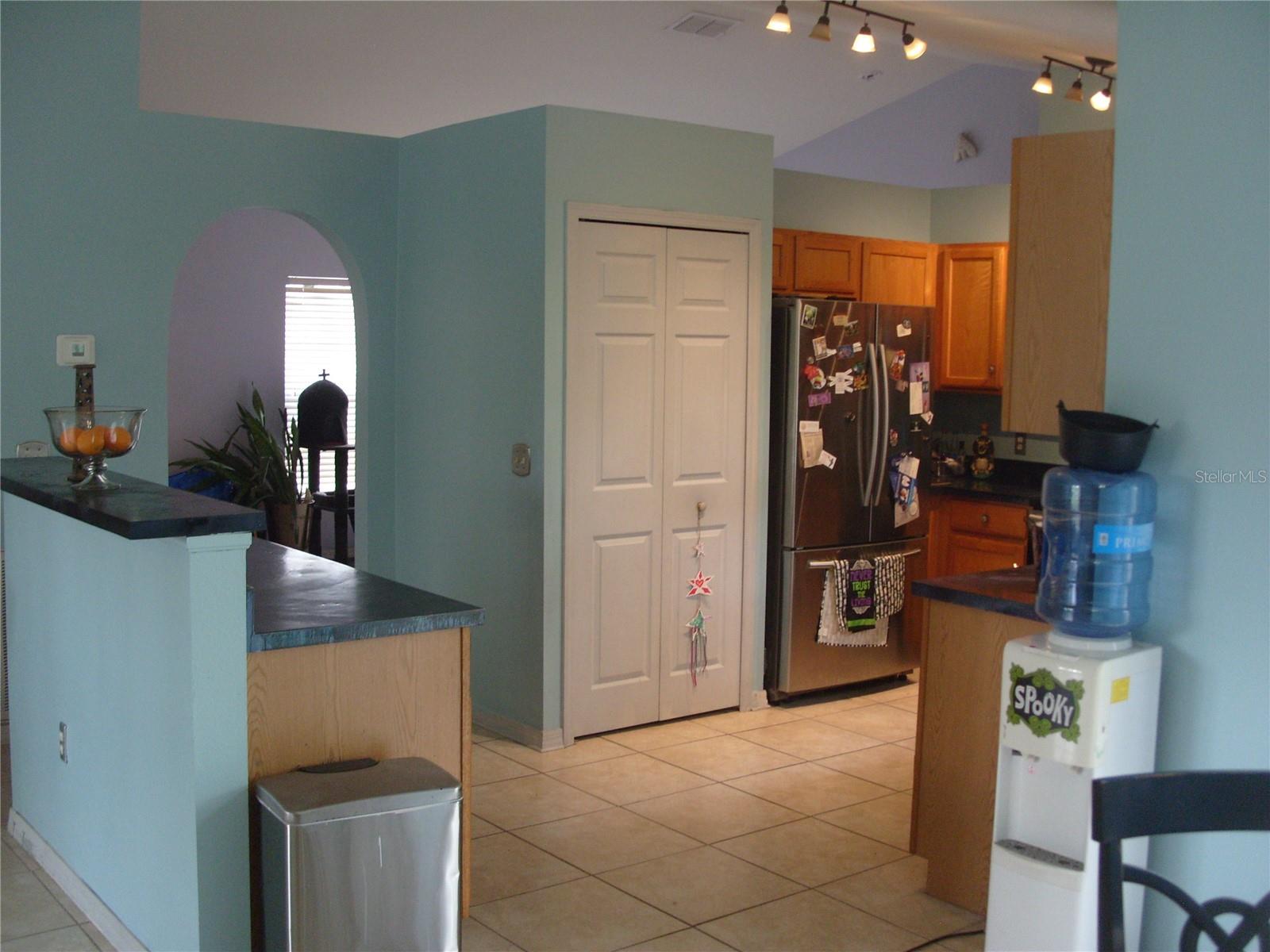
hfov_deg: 52.6
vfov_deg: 40.7
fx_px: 1284
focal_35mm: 35
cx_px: 635
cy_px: 476
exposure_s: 1/45
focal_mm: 7.8
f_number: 2.8
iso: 200
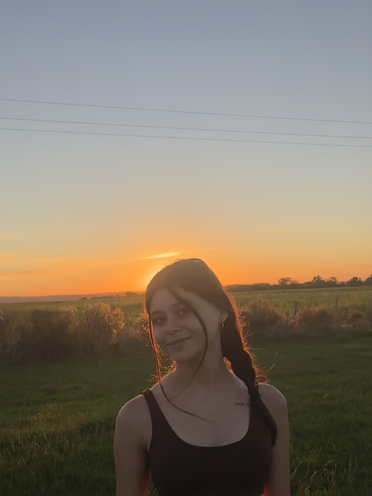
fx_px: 516
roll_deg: +1.3
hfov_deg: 39.5
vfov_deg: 50.2
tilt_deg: -3.6
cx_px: 146
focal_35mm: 36
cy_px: 341
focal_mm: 5.96
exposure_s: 1/2571
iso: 50
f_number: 1.6
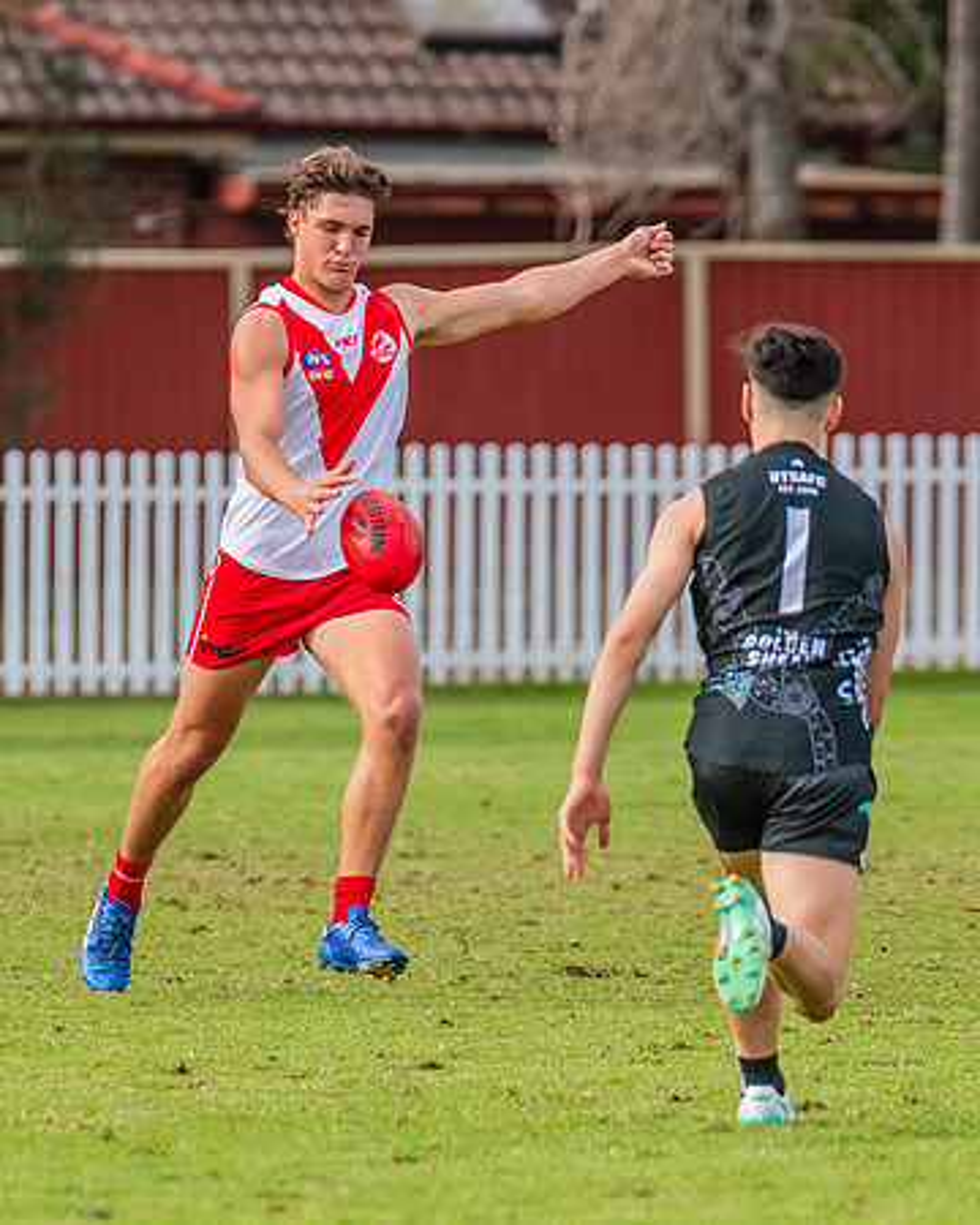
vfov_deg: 2.7
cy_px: 584
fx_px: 25679
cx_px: 406
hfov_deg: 2.2
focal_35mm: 708
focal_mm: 420
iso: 800
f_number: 6.3
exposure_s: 1/1600
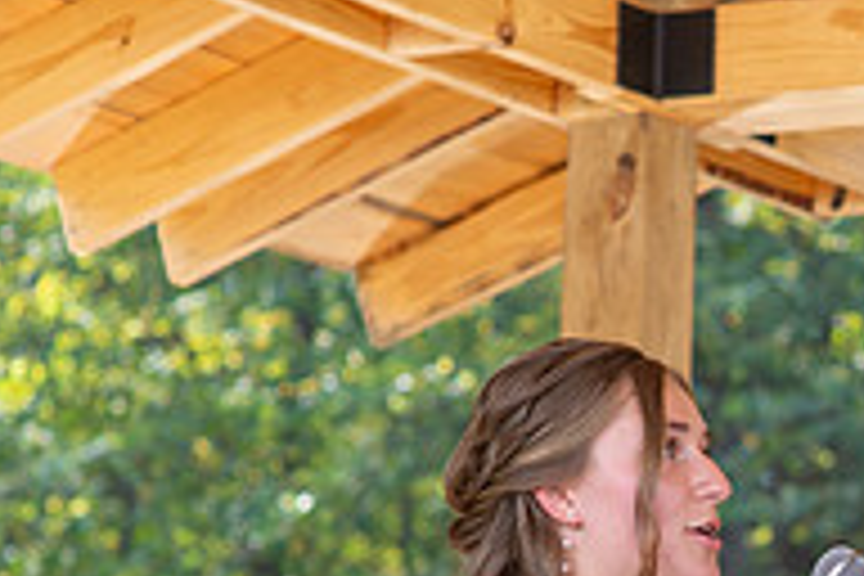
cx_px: 986
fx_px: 6695
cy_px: 662
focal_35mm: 279
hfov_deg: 7.3
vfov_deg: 4.9
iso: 400
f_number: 5
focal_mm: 85
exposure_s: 1/250
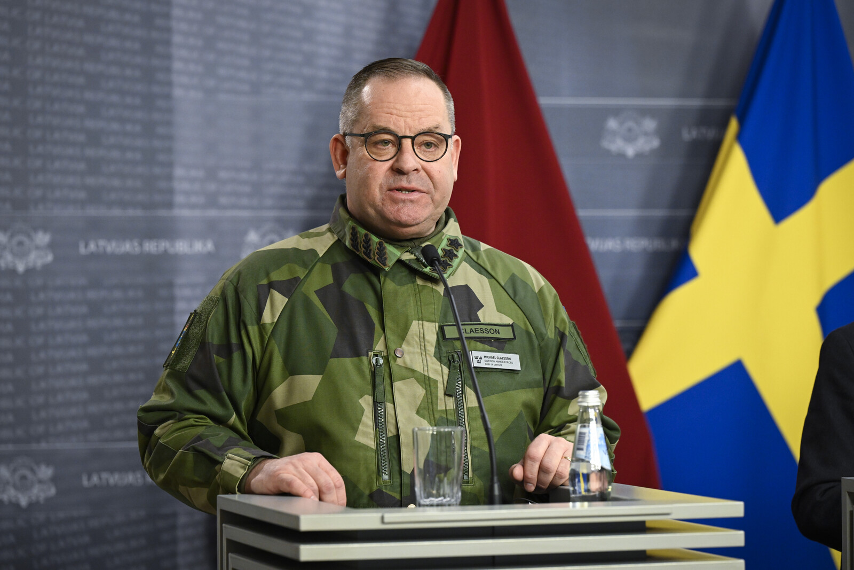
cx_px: 427
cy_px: 285
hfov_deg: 16.4
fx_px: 2965
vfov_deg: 11.0
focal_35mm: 125
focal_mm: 125
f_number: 4
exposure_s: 1/250
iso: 3200
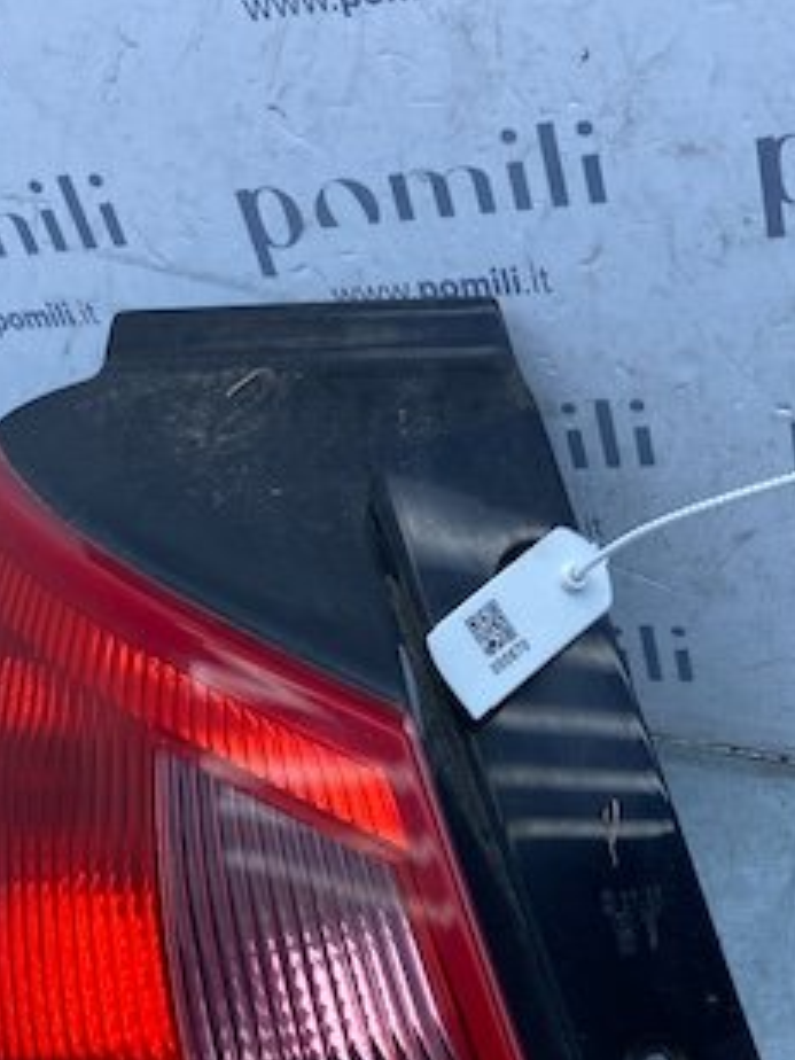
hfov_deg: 26.9
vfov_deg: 33.6
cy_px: 960
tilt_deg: -48.6
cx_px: 506
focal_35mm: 54
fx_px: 1654
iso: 32
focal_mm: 4.25
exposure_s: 1/884
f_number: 1.8
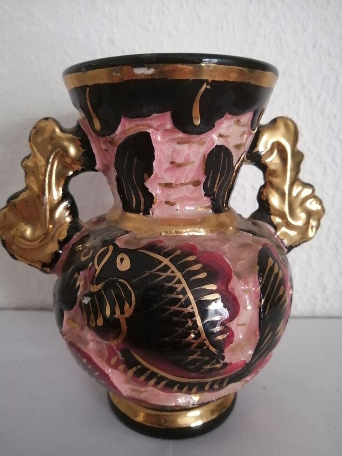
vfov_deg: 65.3
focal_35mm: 27
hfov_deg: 51.4
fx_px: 356
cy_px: 228
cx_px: 171
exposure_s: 1/20
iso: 800
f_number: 1.8
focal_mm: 3.62
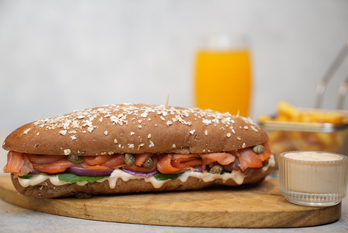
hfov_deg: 28.8
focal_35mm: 70
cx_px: 174
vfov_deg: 19.5
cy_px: 116
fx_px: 677
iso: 250
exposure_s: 1/250
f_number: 2.8
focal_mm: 70
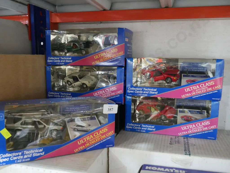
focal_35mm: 34
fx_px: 226
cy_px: 86
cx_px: 115
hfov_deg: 53.9
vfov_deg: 41.8
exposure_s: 1/50
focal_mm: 17
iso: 3200
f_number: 4
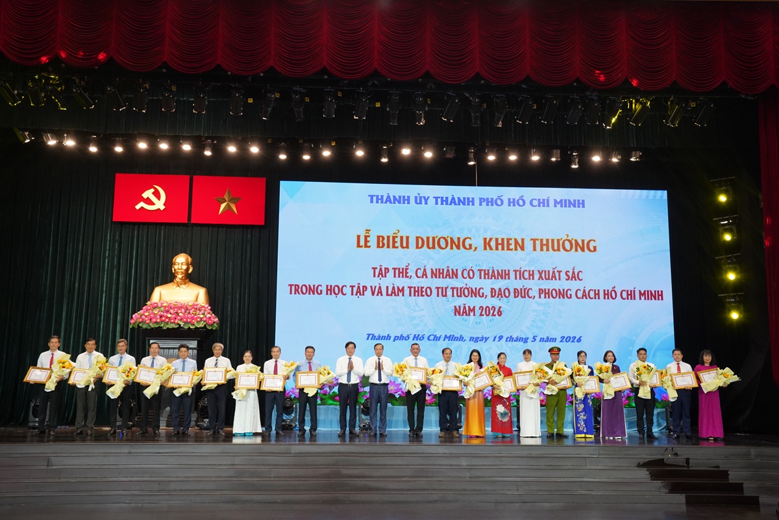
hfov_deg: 54.4
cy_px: 260
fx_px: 757
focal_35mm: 35
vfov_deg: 37.9
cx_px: 390
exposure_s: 1/200
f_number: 7.1
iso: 3200
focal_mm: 35
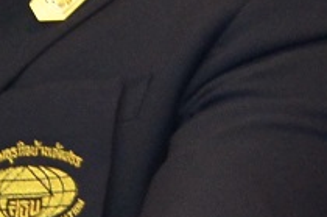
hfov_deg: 4.3
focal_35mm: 476
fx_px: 4310
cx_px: -19
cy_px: -44
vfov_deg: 2.9
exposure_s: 1/60
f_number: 5
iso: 800
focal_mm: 45
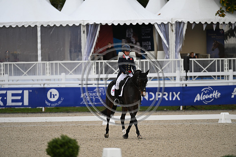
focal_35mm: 400
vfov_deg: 3.4
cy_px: 78
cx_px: 118
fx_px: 2623
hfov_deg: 5.2
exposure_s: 1/1000
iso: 560
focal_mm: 400
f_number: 4.5
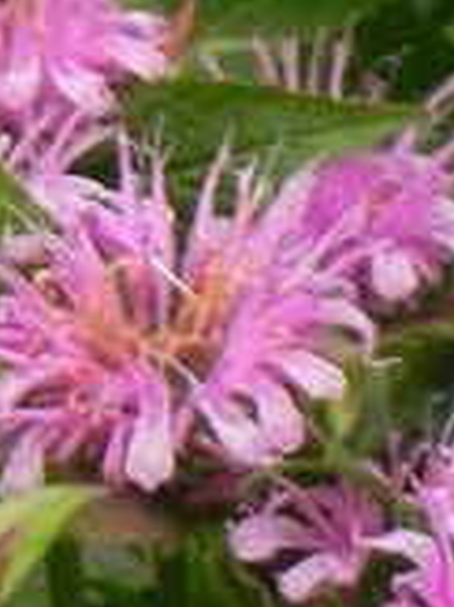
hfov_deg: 1.9
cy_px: 1367
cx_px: -327
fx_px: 13938
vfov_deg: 2.5
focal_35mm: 796
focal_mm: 28.8
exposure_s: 1/320
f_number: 5
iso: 160
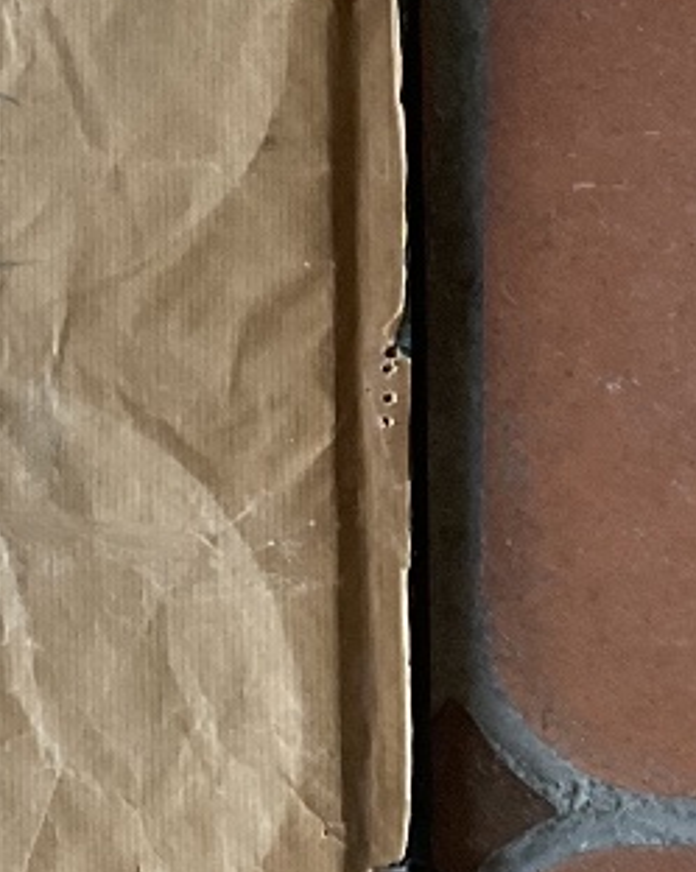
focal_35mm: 109
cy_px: 500
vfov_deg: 17.6
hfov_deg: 11.6
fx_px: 2811
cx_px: -973
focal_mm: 3
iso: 50
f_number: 1.8
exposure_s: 1/60
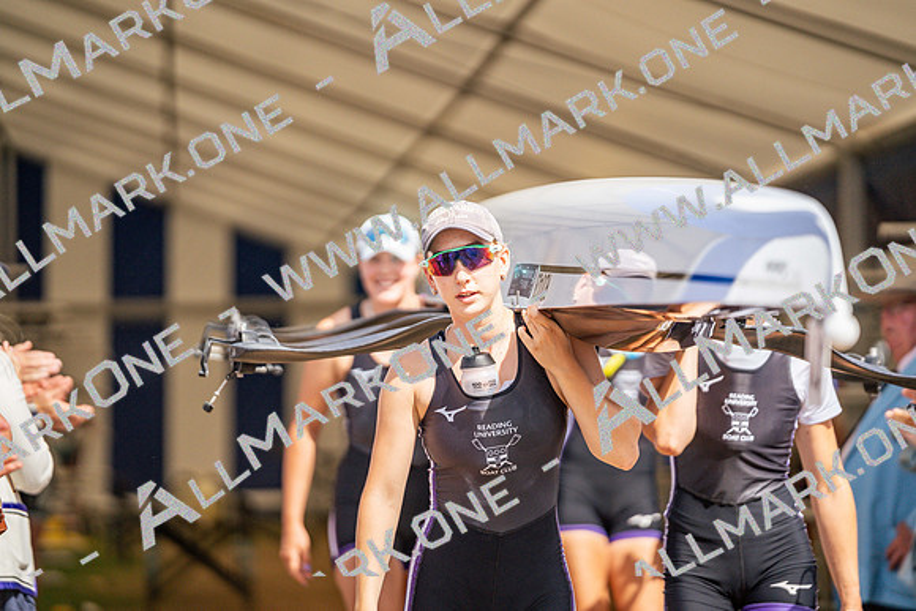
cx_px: 458
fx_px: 5090
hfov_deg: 10.3
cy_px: 306
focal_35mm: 200
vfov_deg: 6.9
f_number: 2.8
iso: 400
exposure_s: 1/8000
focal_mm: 200
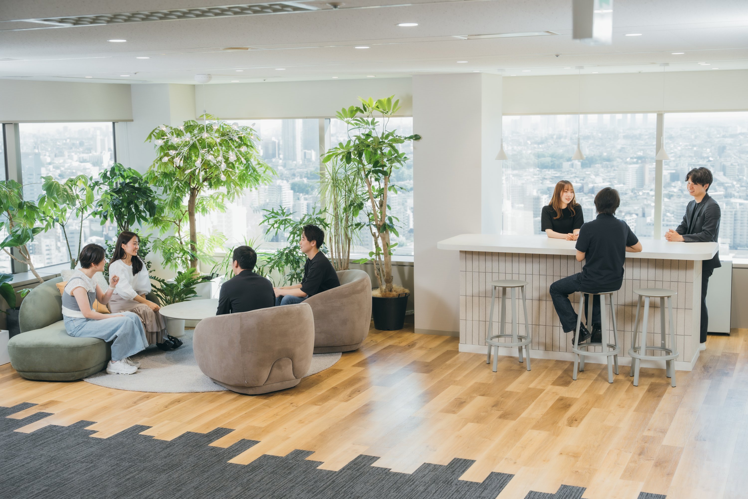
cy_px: 254
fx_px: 993
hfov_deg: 41.3
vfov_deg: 28.2
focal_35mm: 48
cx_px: 364
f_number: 4
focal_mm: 46.5
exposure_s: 1/125
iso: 250
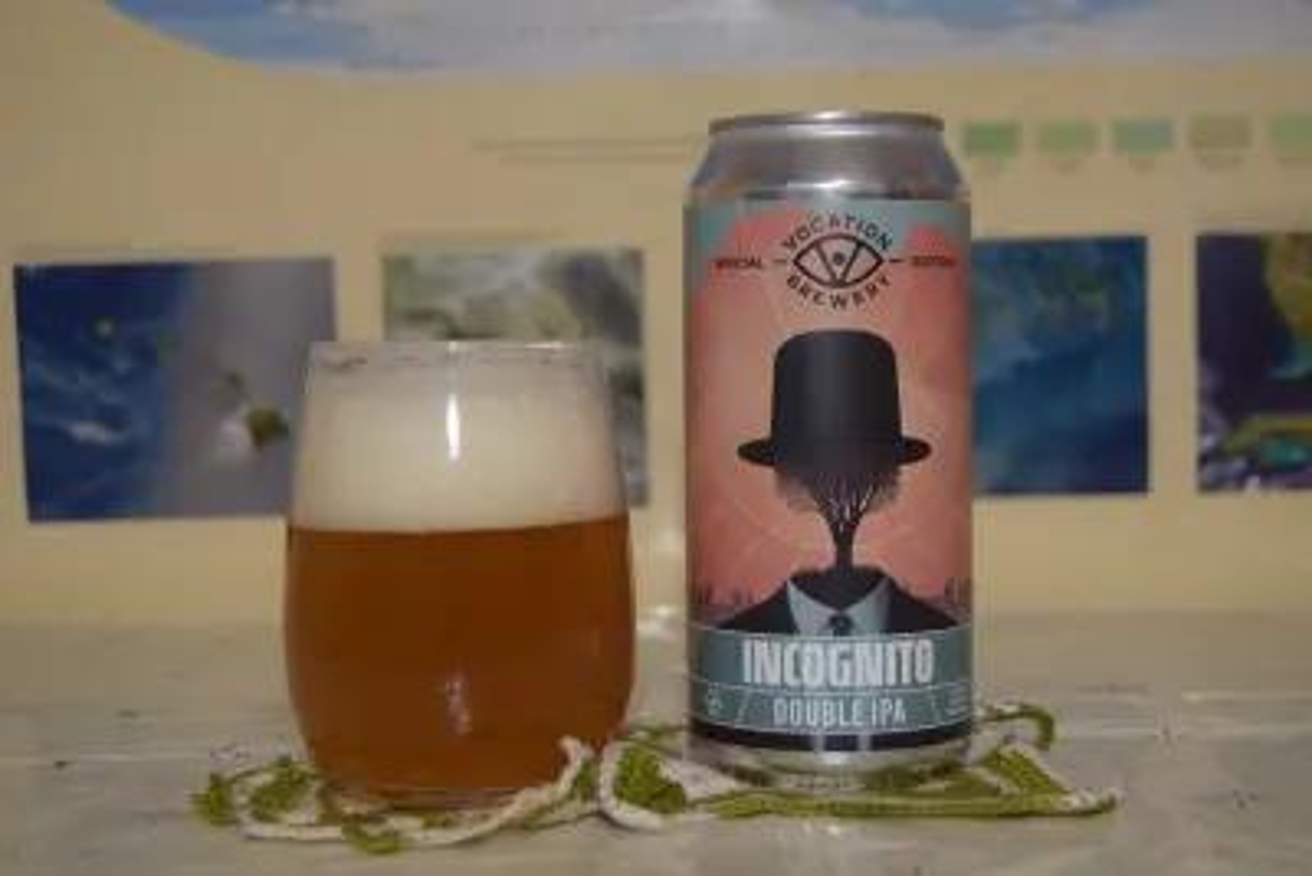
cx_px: 656
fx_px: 2297
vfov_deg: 21.6
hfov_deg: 31.9
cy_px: 438
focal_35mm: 63
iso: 900
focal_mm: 42
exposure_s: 1/60
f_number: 5
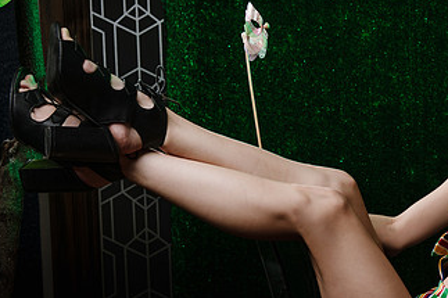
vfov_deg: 18.1
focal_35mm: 75
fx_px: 933
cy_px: 202
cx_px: 375
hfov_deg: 26.4
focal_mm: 38
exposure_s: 1/200
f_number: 4.5
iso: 64
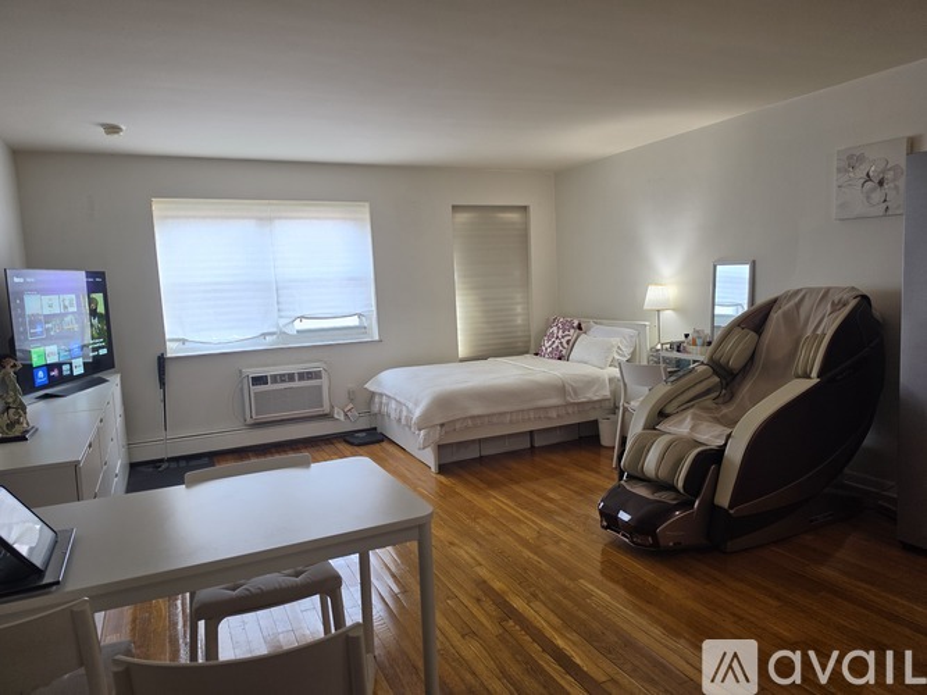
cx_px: 464
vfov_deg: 58.9
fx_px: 616
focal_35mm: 23
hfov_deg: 73.9
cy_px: 348
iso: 80
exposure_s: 1/180
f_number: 1.4
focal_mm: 6.5
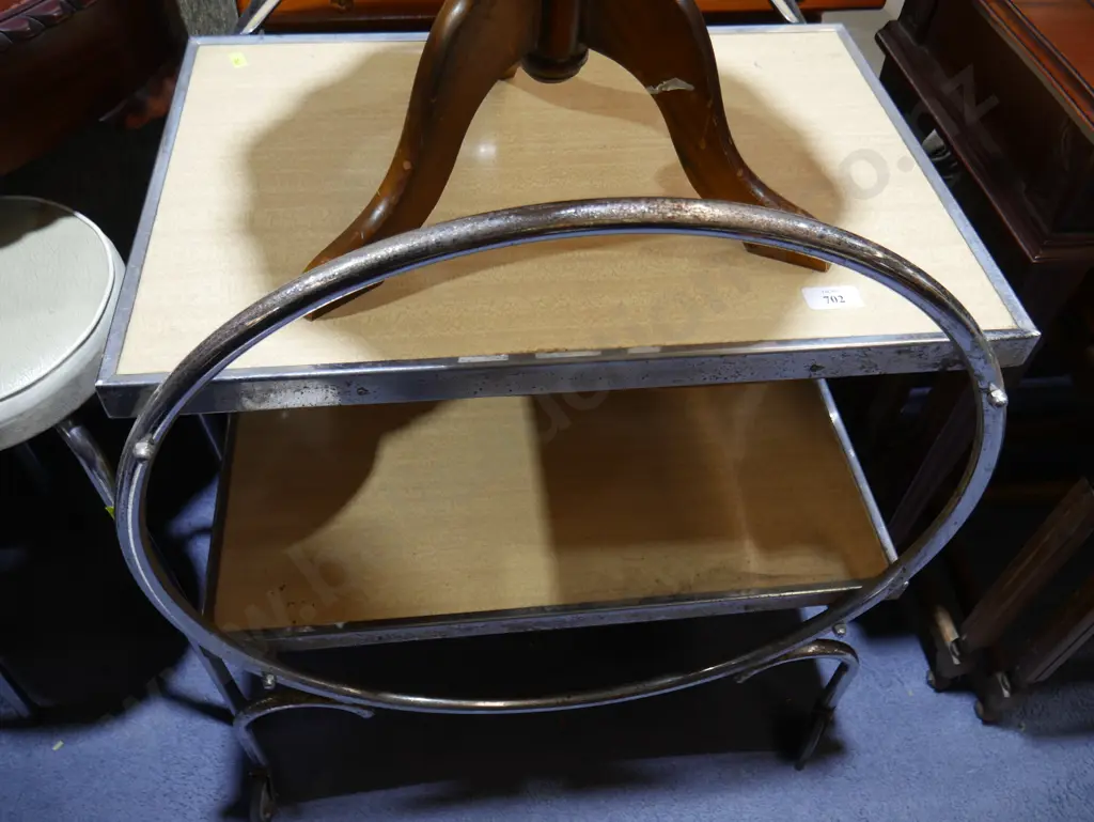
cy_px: 411
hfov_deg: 63.4
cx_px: 547
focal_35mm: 28
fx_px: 885
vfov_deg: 49.8
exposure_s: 1/60
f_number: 3.5
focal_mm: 14
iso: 400
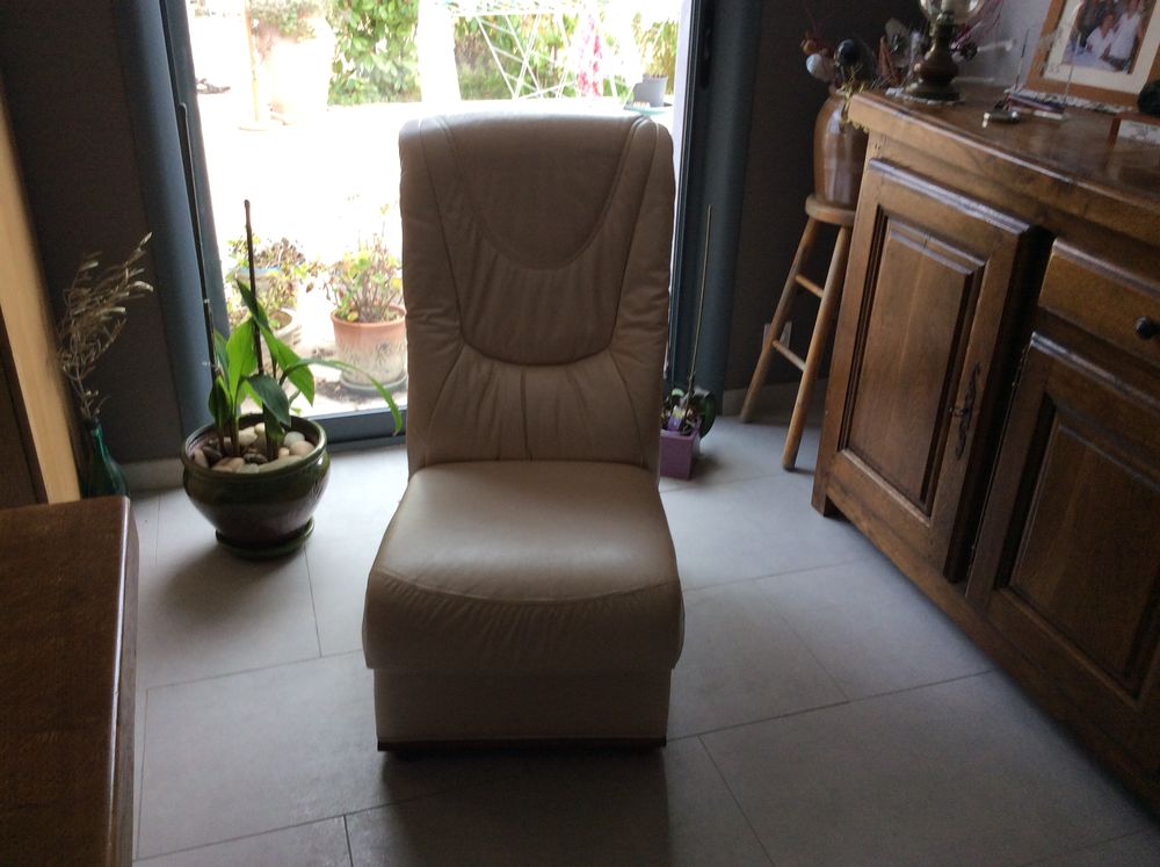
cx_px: 580
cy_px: 434
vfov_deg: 44.1
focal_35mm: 32
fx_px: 1071
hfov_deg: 56.9
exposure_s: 1/100
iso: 50
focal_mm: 3.3
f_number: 2.4
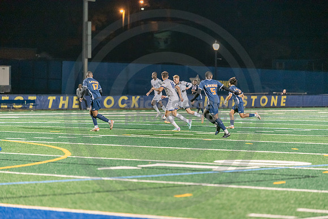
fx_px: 1640
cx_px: 164
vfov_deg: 7.6
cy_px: 110
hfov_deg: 11.4
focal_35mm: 180
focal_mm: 180
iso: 3200
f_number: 2.8
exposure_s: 1/640
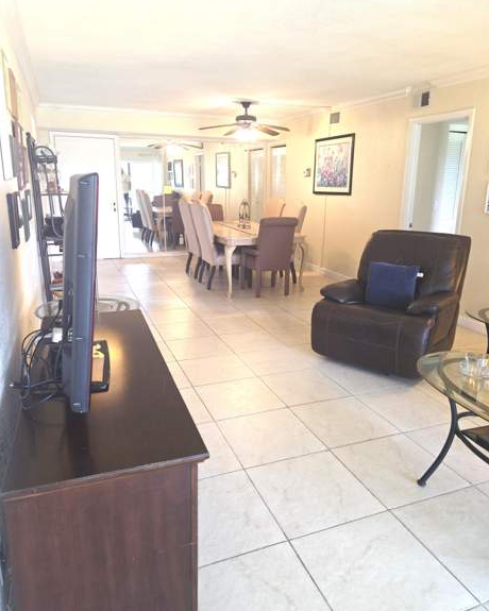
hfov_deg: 56.8
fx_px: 452
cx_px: 252
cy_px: 292
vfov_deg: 68.1
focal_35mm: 25
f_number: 1.8
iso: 100
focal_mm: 5.4
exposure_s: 1/40
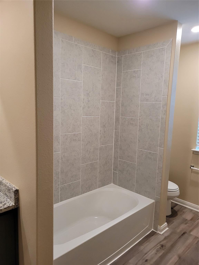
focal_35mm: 26
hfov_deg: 53.1
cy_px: 132
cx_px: 100
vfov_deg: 67.3
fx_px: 199
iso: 320
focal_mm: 5.4
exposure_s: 1/119
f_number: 1.8
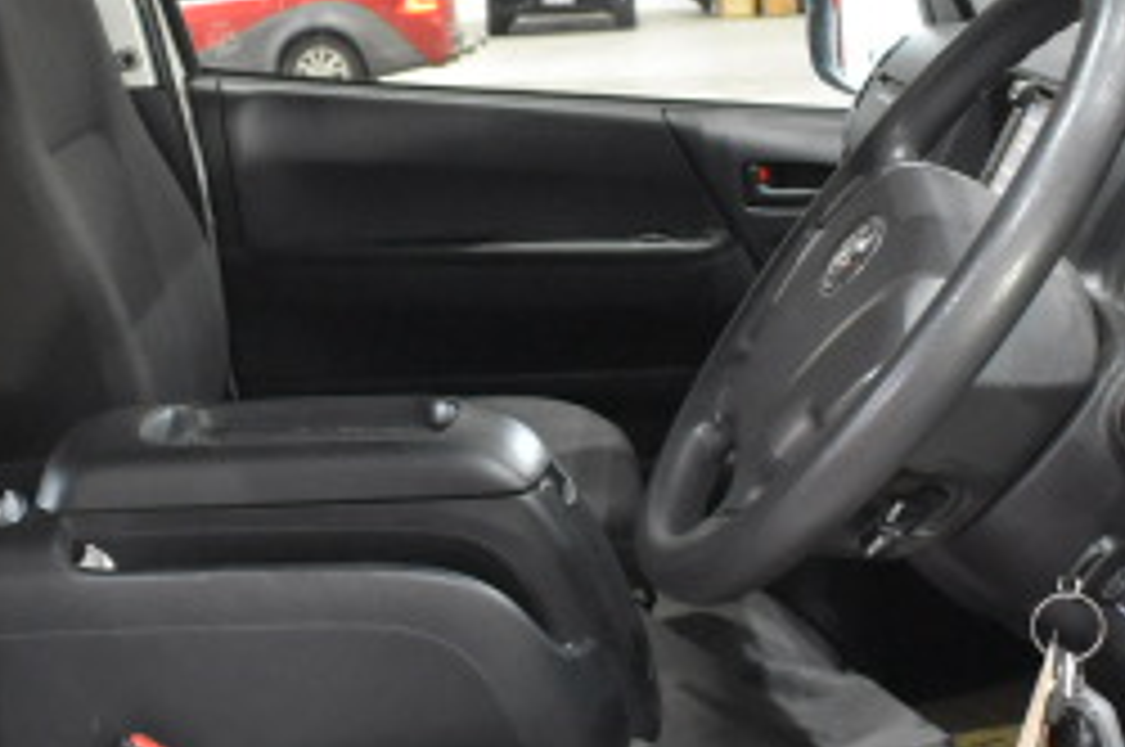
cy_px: 374
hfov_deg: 29.2
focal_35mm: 69
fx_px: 2153
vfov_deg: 19.7
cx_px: 482
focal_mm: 18
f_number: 3.5
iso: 5000
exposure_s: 1/60
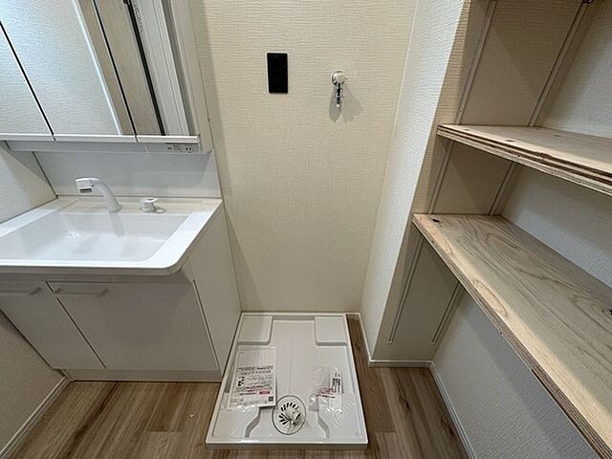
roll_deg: -1.4
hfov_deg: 102.1
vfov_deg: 85.7
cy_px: 230
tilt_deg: -29.5
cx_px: 306
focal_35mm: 14
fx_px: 248
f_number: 2.2
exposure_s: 1/120
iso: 200
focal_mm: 2.22
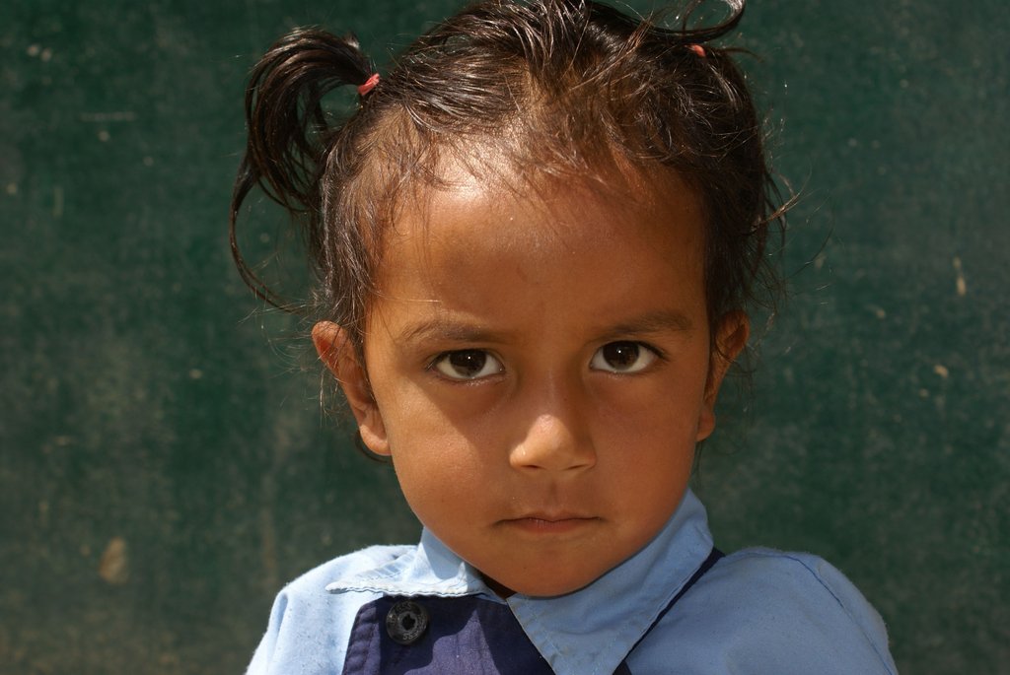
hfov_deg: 29.8
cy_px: 338
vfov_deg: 20.2
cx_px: 505
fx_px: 1896
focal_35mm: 68
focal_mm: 45
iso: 100
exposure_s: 1/125
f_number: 8
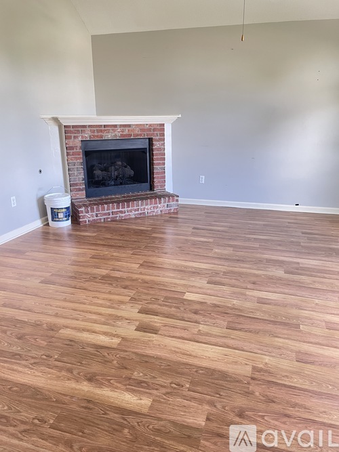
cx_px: 170
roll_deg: +1.0
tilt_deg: -17.8
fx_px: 340
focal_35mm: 26
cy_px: 226
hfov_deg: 53.0
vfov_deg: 67.3
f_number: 1.6
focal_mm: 4.2
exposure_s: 1/60
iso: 250
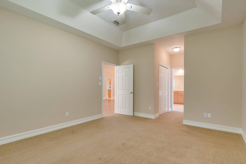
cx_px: 123
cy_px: 82
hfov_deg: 90.0
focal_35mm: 18
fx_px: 123
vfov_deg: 67.4
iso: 100
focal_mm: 18
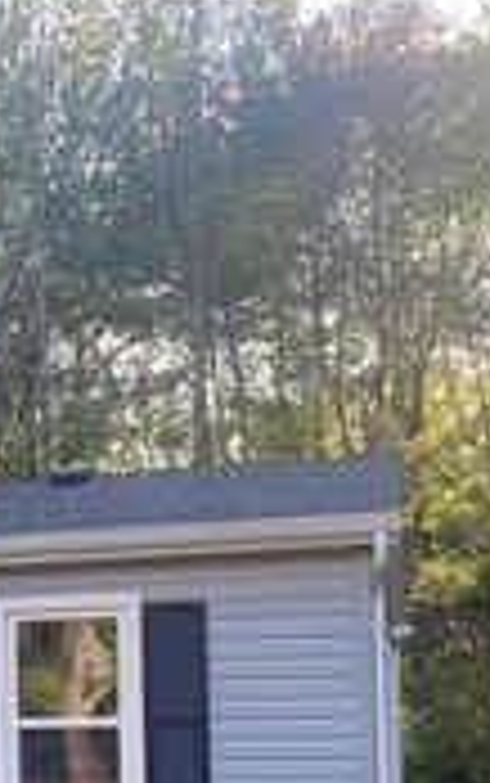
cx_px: -378
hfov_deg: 14.6
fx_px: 1685
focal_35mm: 79
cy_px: 709
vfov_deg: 25.3
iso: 32
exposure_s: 1/321
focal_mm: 4.25
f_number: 1.8
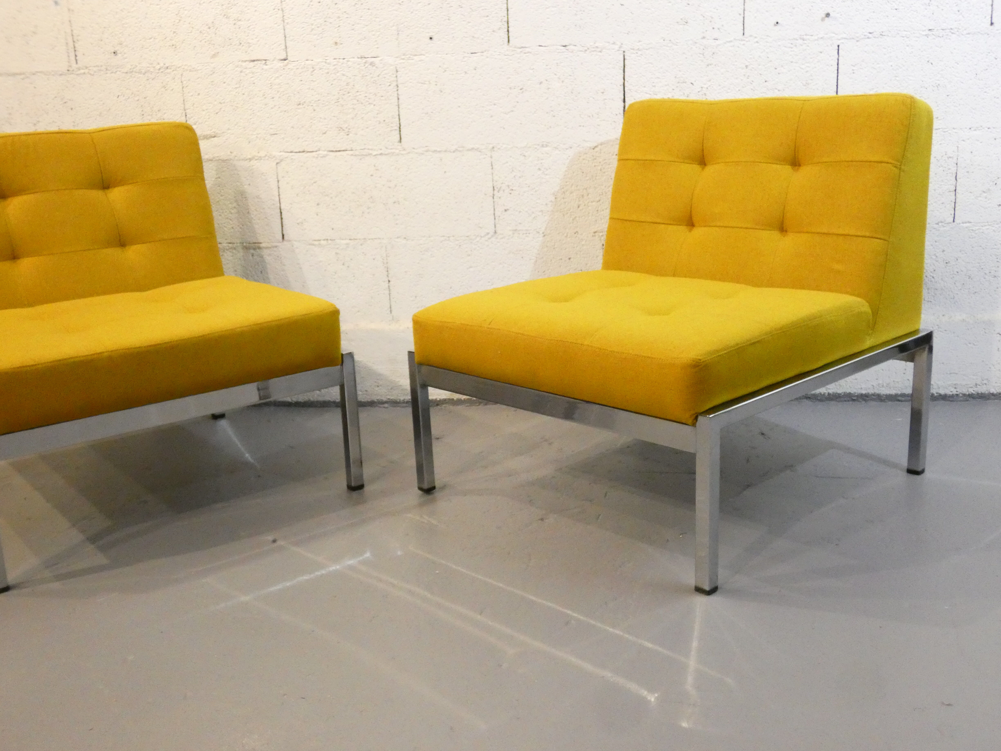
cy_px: 376
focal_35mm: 36
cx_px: 500
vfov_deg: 39.7
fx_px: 1041
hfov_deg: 51.4
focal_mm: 6.5
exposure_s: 1/80
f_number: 3.5
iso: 1250
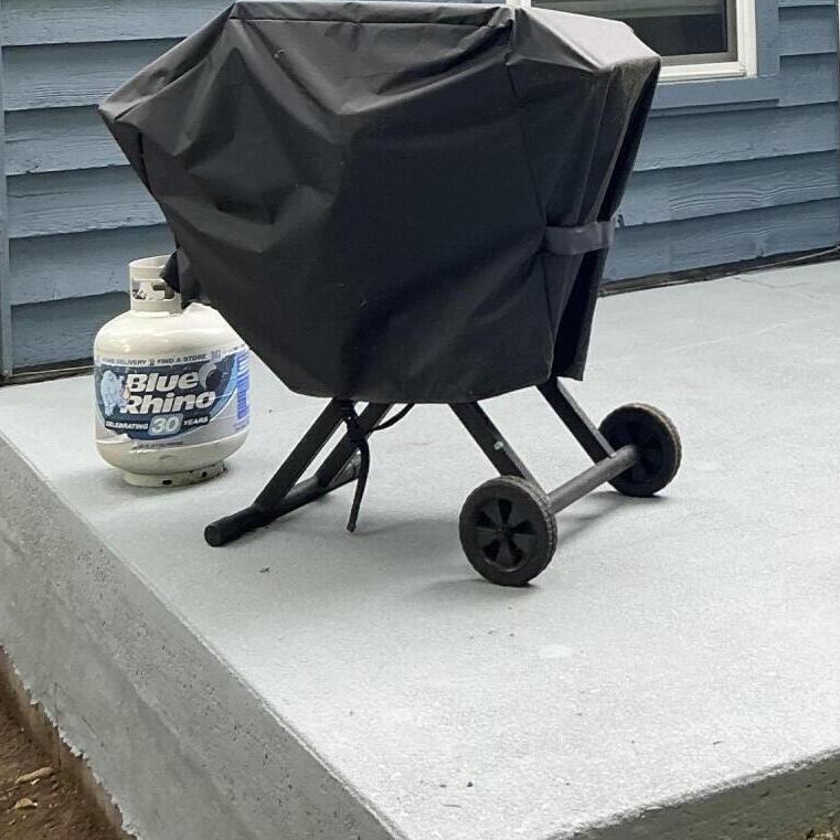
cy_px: -34
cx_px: 773
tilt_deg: +1.0
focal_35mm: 65
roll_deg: +1.8
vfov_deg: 25.0
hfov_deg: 25.6
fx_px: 1785
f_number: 1.8
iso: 32
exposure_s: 1/122
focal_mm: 3
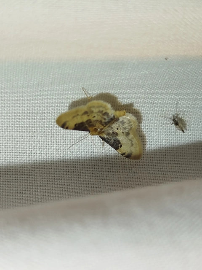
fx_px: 506
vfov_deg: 29.8
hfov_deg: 22.6
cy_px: 135
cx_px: 101
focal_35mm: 65
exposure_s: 1/100
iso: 80
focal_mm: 5.31
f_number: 1.7
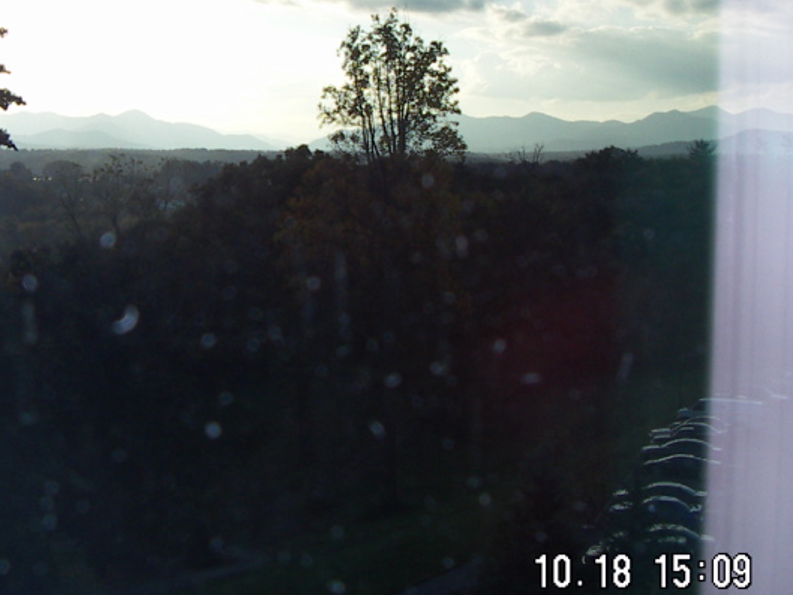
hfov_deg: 32.7
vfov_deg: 25.1
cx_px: 218
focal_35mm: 58
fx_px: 1329
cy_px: 194
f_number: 6.7
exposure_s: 1/200
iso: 50
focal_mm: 4.7
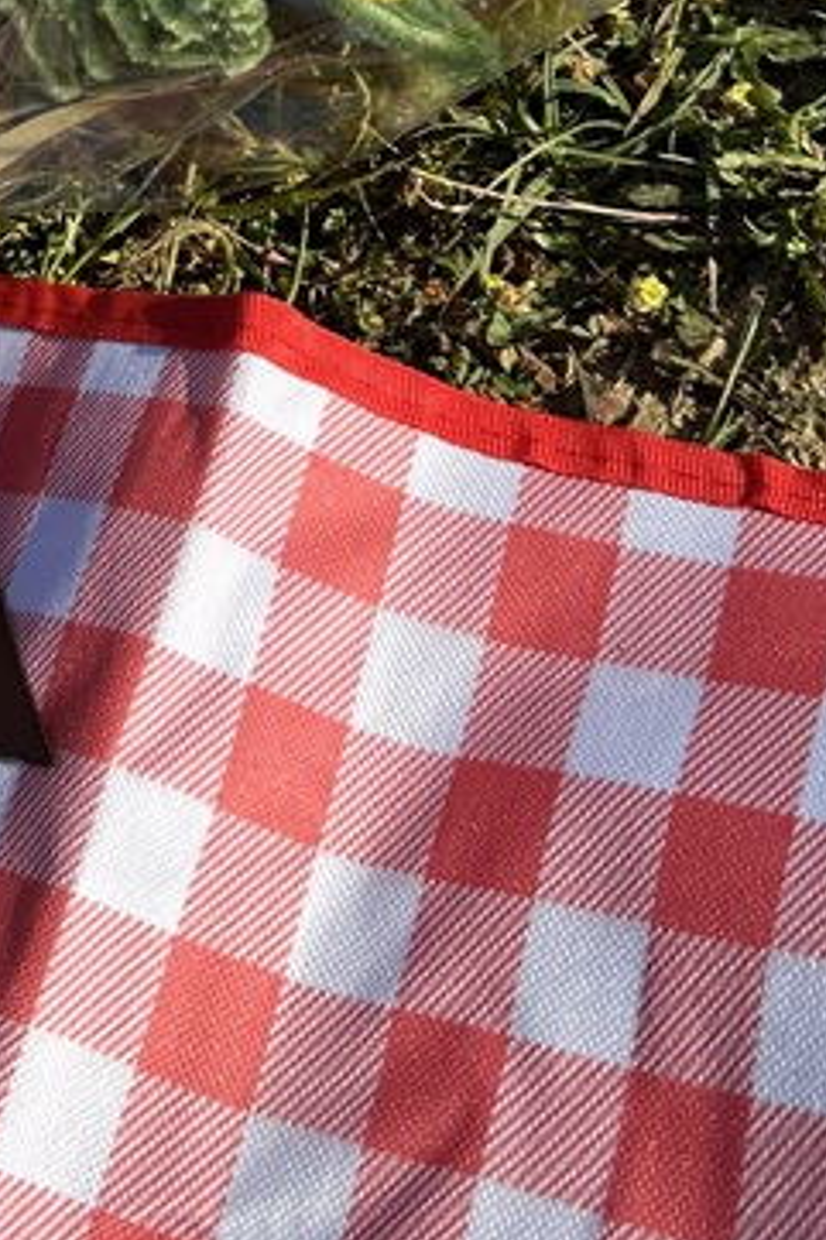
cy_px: -267
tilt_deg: -39.6
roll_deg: +25.8
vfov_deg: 26.0
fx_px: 2377
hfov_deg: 19.0
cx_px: -72
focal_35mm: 69
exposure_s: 1/4545
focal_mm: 6.86
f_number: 1.78
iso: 80
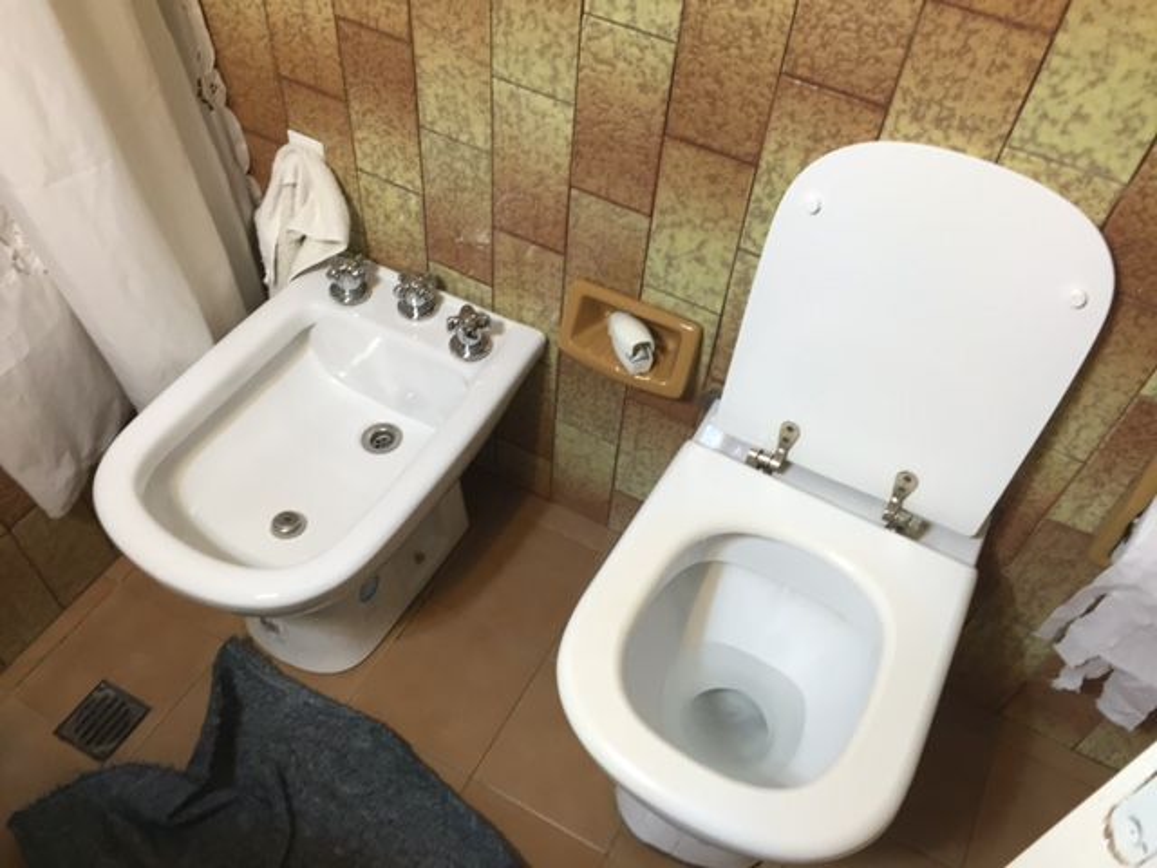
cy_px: 434
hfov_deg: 61.7
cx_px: 578
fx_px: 969
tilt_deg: -50.7
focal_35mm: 29
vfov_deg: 48.2
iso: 100
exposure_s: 1/33
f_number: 2.2
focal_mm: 4.15
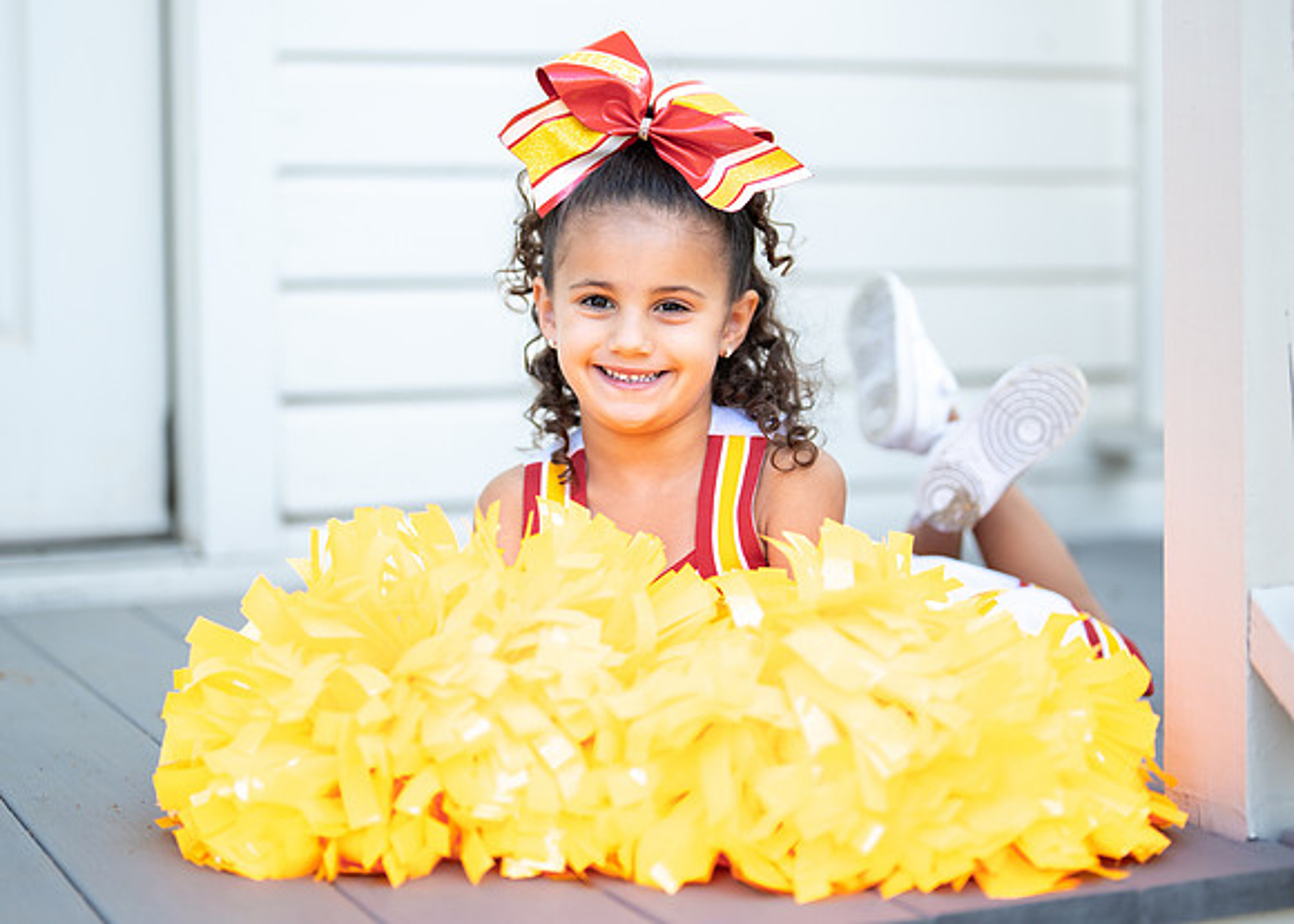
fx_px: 2620
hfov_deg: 27.7
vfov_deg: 20.0
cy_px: 366
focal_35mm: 71
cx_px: 711
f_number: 1.2
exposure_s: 1/1600
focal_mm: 50
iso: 100
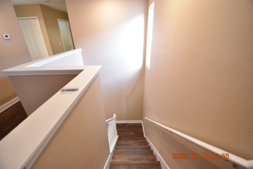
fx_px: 105
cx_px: 126
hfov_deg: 100.4
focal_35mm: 15
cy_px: 84
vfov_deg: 77.3
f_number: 3.5
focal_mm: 10
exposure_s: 1/30
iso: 800
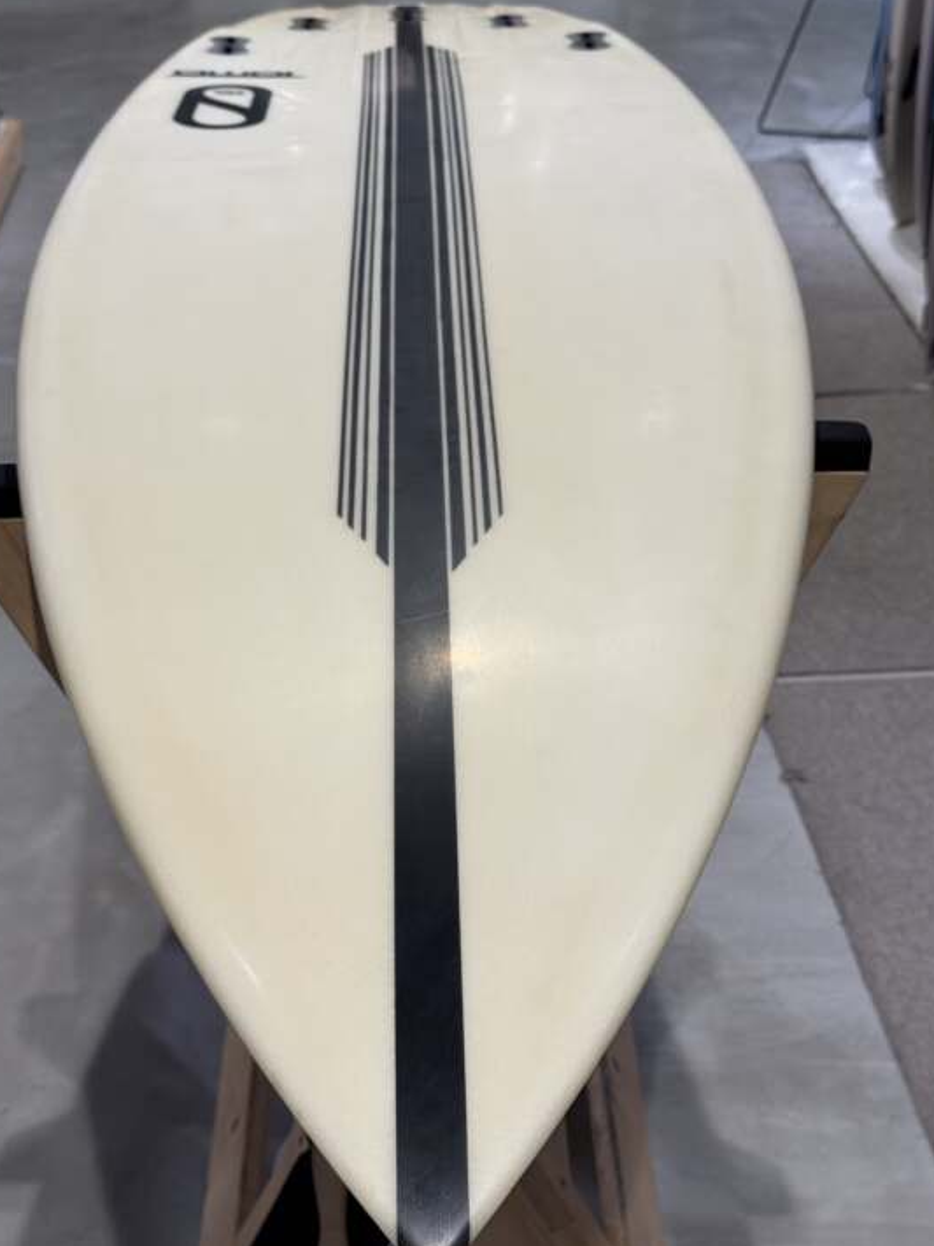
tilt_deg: -28.5
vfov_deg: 35.5
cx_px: 445
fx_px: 1943
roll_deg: +0.3
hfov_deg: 27.0
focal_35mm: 54
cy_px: 624
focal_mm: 6.76
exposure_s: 1/122
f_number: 1.78
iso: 50
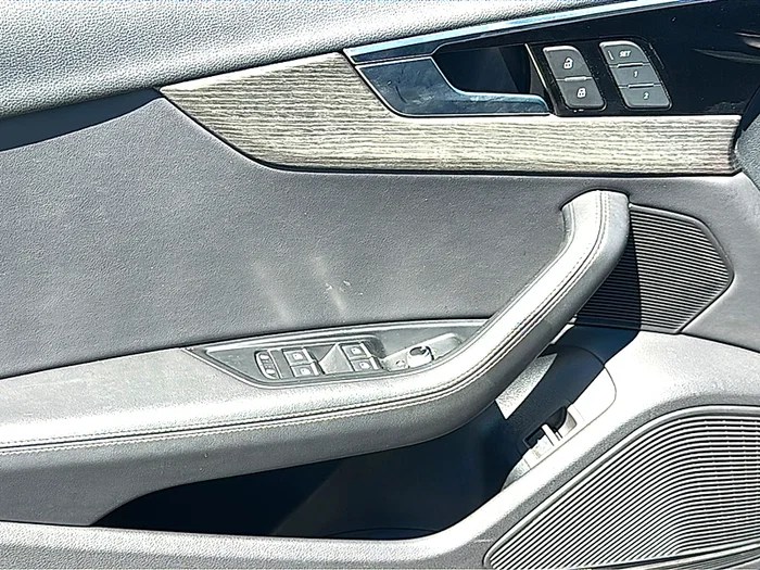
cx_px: 380
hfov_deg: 38.2
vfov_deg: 29.1
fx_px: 1098
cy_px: 285
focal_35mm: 50
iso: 80
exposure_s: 1/851
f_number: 1.78
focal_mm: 6.86
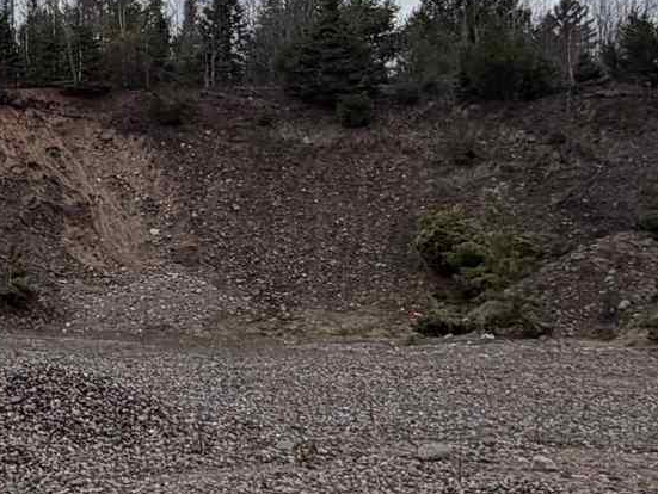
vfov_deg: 18.9
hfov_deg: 23.0
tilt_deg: +3.7
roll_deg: -0.9
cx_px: -127
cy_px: 291
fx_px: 1484
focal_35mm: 78
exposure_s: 1/1167
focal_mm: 2.22
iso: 20
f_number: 2.2
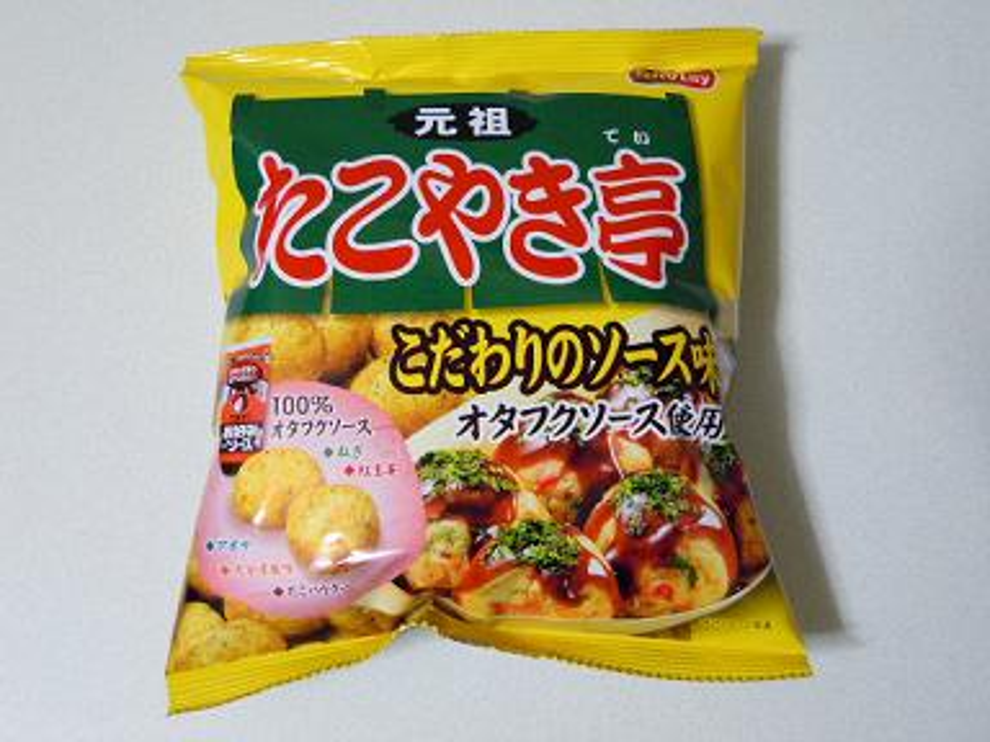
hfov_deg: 41.2
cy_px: 371
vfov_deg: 31.5
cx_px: 495
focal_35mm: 46
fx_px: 1316
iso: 400
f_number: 3.4
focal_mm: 8.3
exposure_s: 1/25
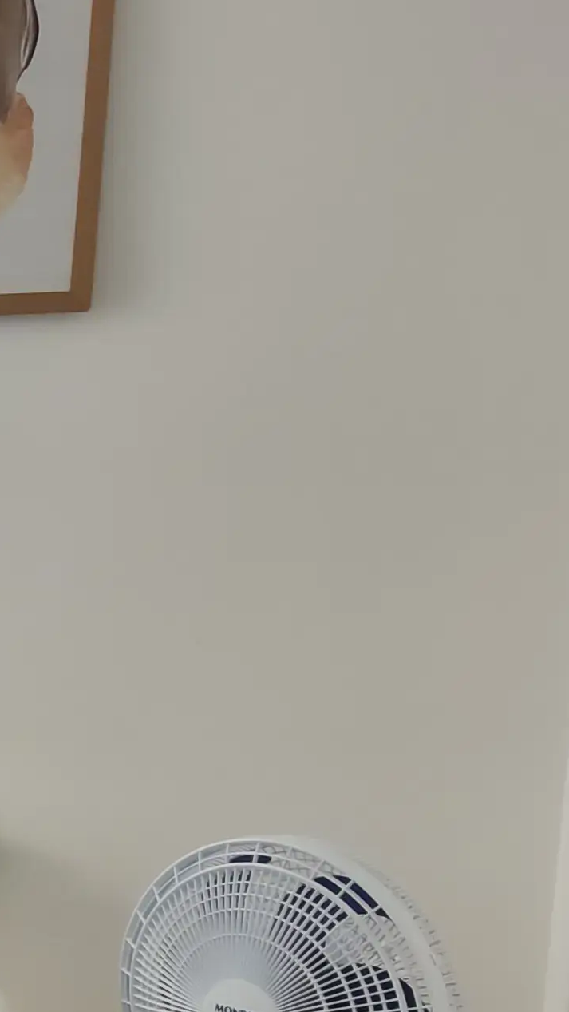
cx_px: -973
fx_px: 2306
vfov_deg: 24.2
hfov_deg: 10.9
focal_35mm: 86
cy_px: 866
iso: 140
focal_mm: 4.71
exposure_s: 1/60
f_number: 1.79
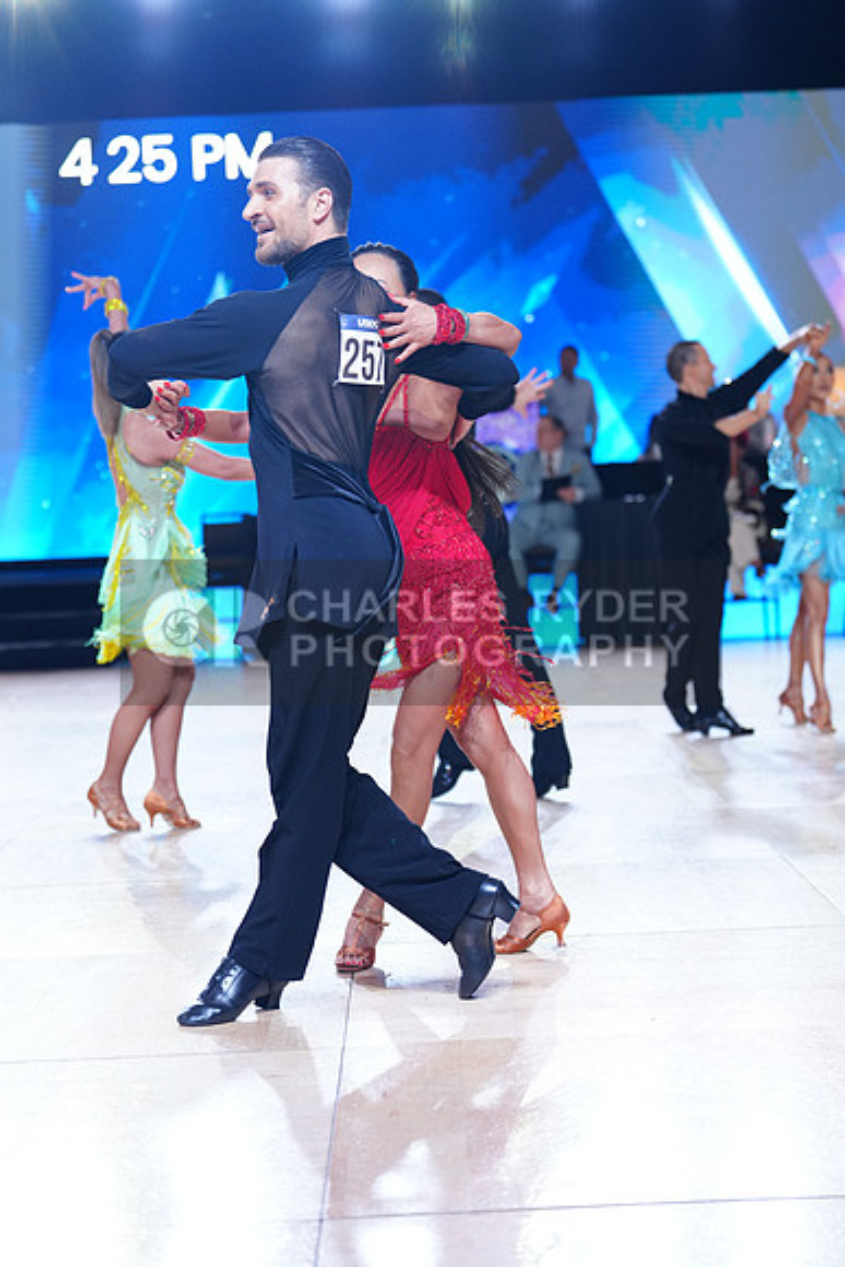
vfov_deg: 28.8
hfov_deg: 19.5
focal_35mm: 70
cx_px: 422
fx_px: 2463
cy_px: 634
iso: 1250
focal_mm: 70
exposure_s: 1/640
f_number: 2.8
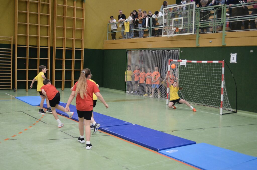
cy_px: 85
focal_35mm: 42
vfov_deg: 31.7
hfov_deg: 46.5
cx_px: 128
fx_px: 299
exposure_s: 1/400
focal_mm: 28
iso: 1600
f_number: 4.5
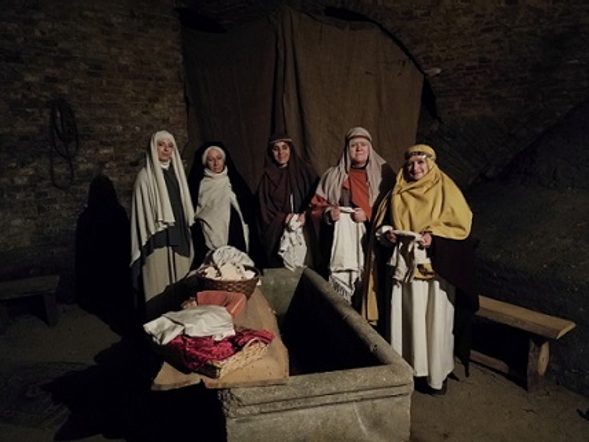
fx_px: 459
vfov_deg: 51.4
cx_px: 294
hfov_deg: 65.3
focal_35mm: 27
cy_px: 221
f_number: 2.2
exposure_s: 1/16.7
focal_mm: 3.95
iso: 3200
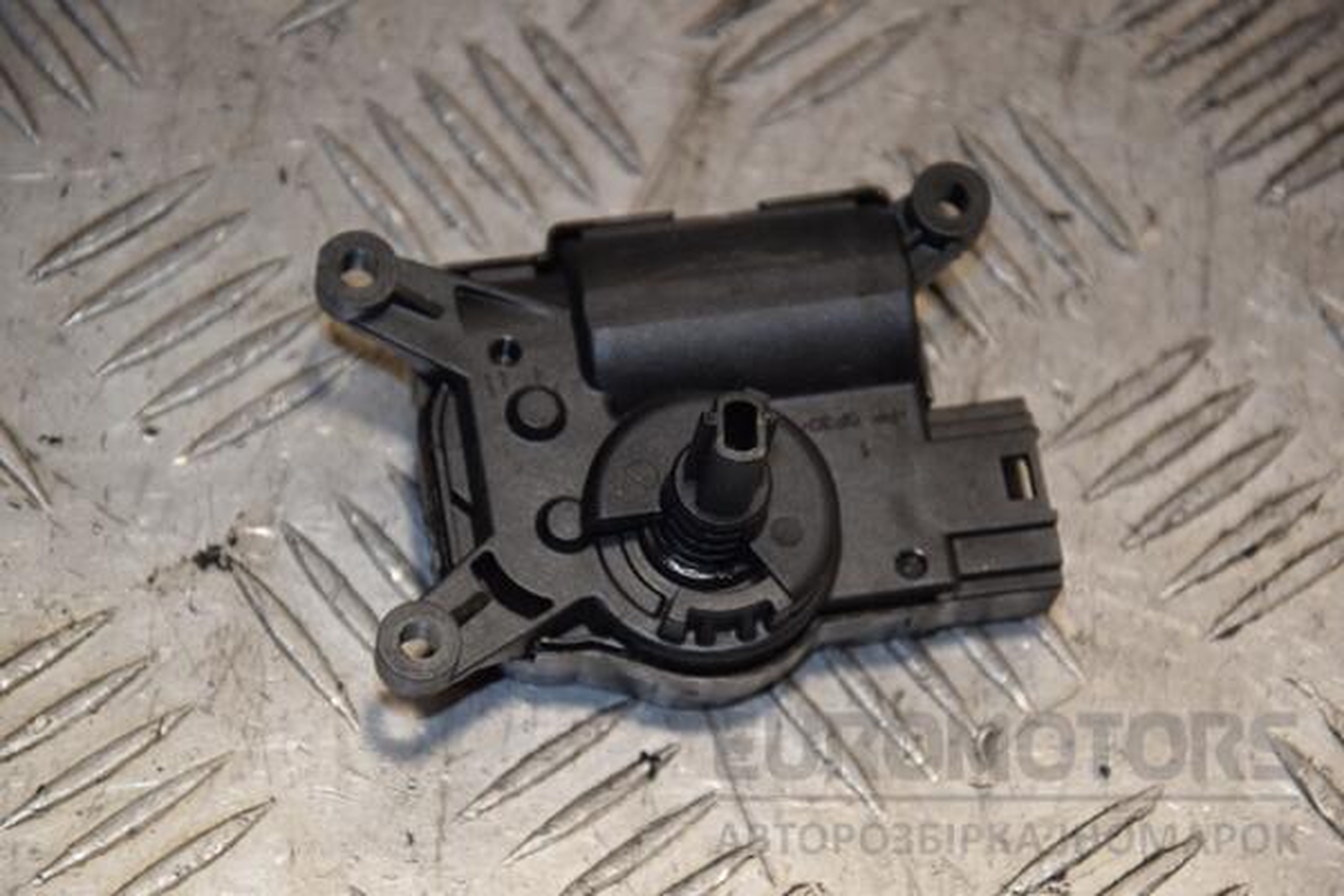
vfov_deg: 8.7
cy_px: 448
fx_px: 5880
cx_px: 672
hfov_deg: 13.0
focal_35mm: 158
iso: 800
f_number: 6.3
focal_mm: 105
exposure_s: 1/200
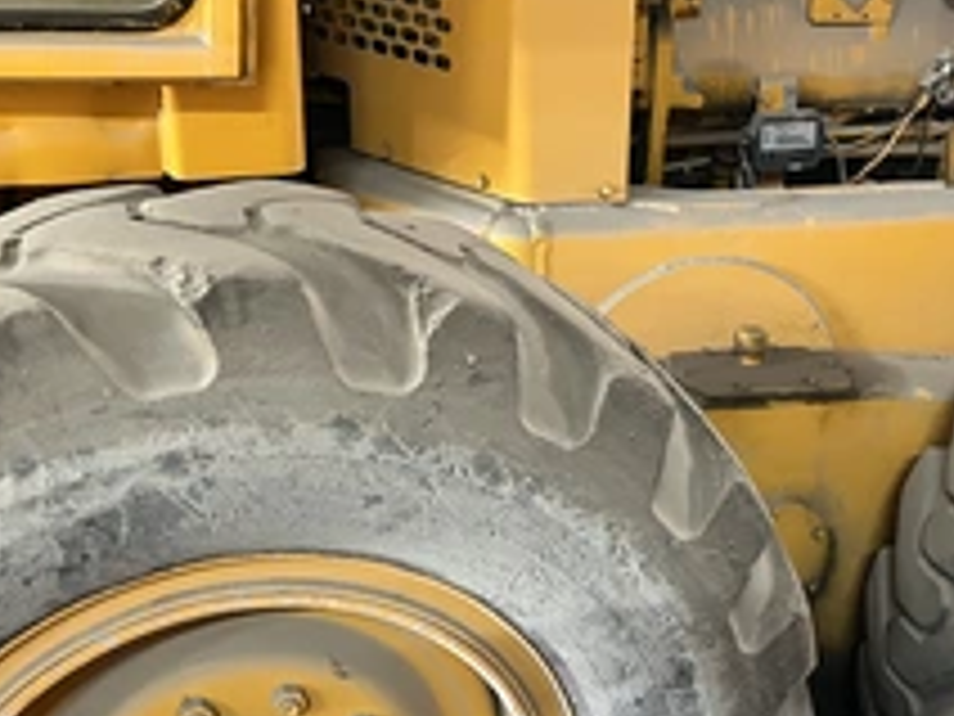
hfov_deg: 38.4
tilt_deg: -27.2
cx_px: 648
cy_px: 428
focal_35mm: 49
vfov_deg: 29.6
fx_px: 1350
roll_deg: -2.9
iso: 500
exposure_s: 1/40
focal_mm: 5.1
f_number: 1.6
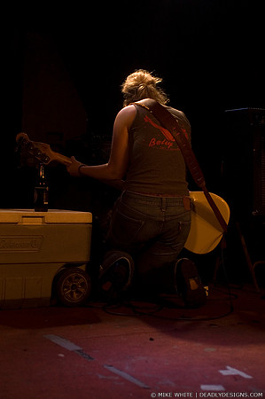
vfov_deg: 30.5
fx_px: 730
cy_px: 200
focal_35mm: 66
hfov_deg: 20.6
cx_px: 132
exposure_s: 1/40
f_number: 2.8
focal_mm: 44
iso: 800
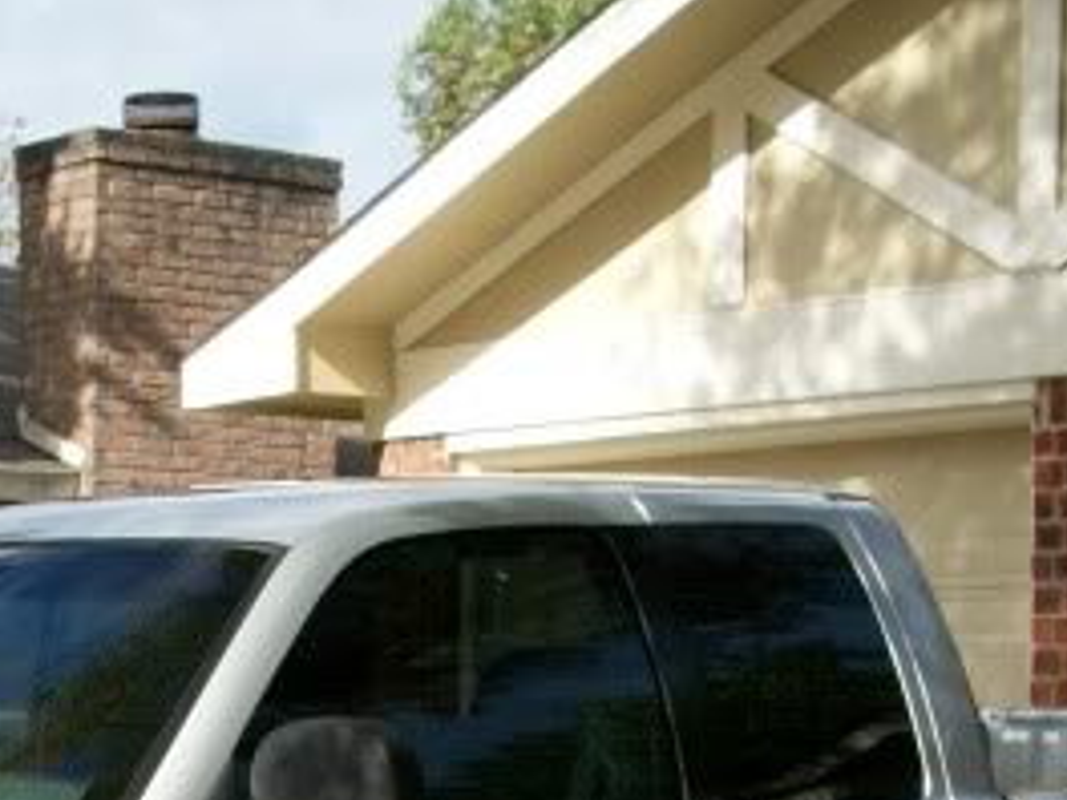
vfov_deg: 13.3
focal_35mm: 106
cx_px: 190
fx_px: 3267
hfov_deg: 18.4
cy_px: 1135
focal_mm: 6.3
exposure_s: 1/250
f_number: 5.6
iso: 80
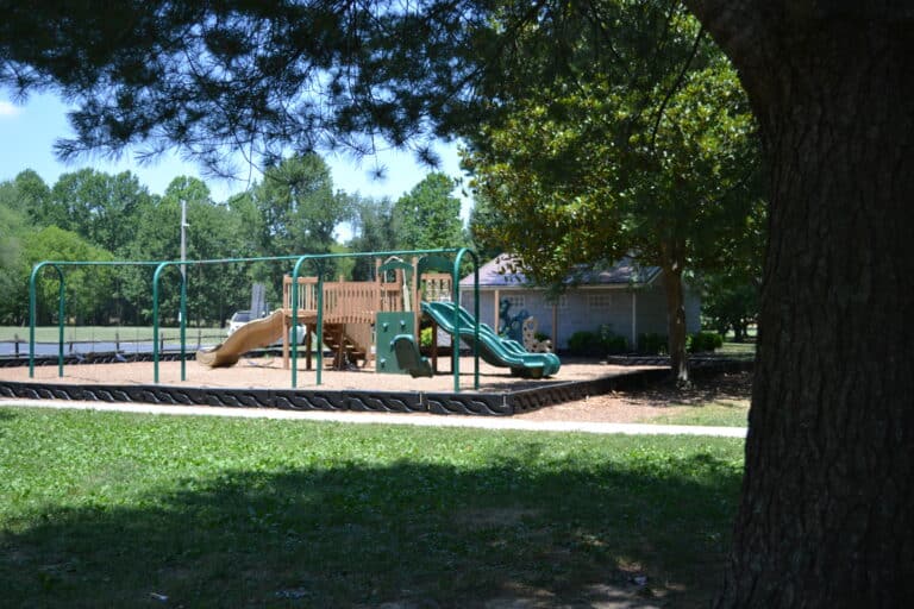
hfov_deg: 46.4
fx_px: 1066
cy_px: 304
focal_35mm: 42
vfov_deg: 31.9
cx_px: 457
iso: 100
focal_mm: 28
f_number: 4.5
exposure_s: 1/250
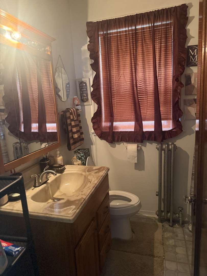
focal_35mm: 24
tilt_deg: -10.7
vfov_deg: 71.6
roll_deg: +2.7
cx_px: 104
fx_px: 191
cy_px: 138
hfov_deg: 56.8
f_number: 1.78
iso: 800
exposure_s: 1/30
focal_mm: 6.76
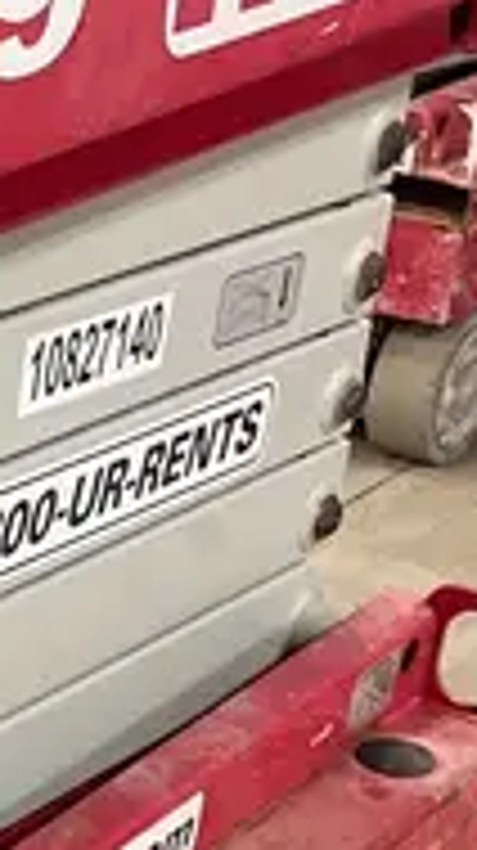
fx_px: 2479
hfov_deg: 10.4
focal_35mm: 110
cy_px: 1028
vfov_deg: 18.4
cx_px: -382
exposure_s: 1/40
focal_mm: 4.2
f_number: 1.6
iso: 400
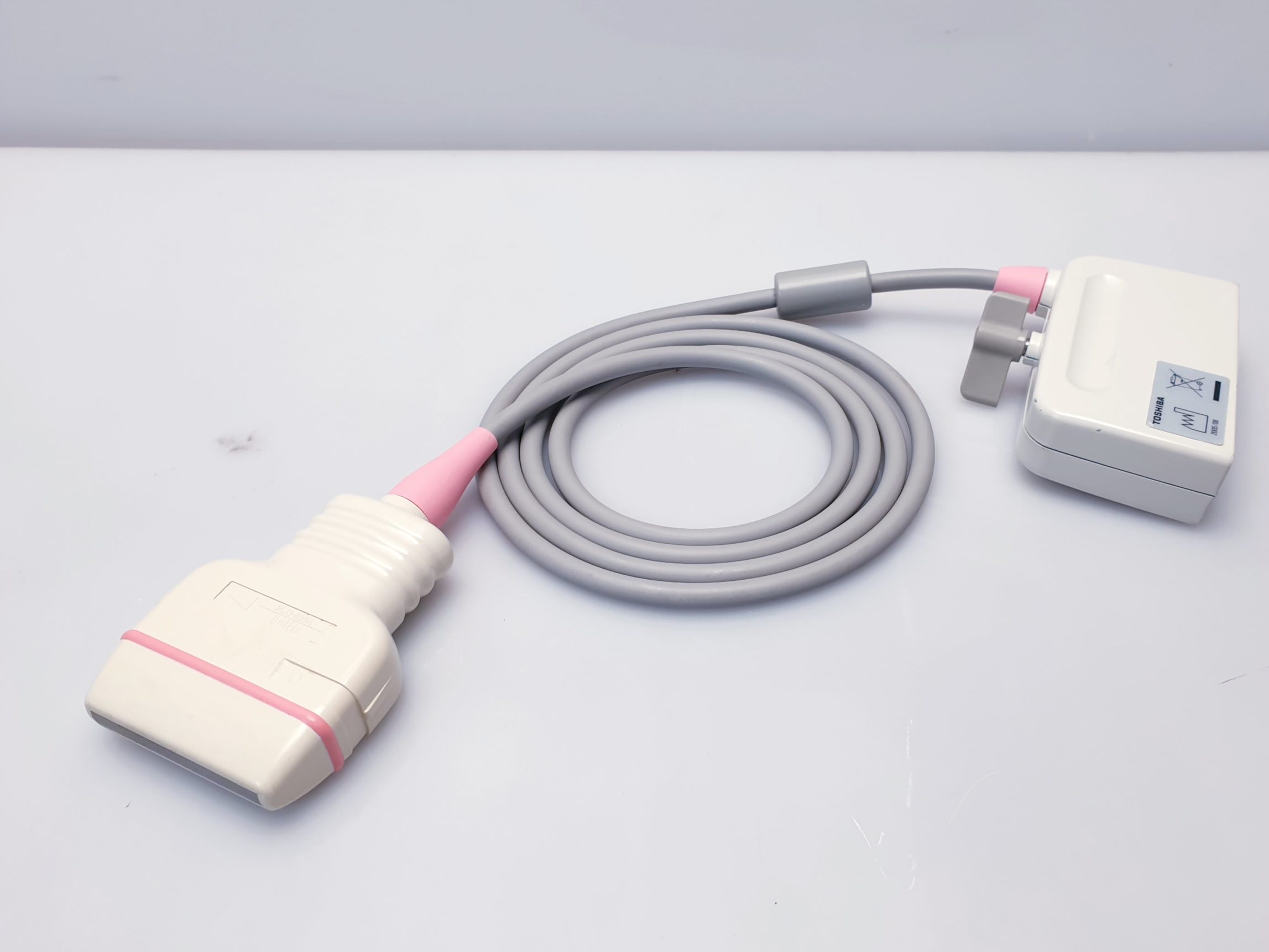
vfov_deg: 48.2
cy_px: 517
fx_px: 1063
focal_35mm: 29
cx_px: 698
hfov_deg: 61.5
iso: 50
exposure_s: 1/50
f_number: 2.4
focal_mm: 4.3
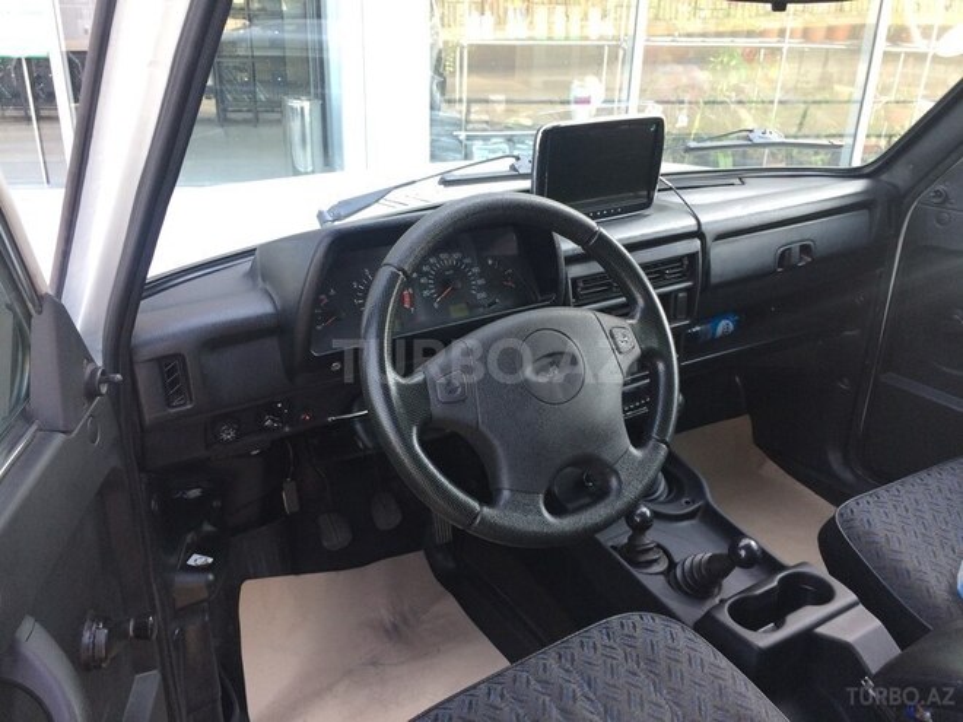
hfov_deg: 61.7
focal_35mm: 29
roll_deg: -2.0
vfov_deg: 48.2
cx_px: 482
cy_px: 361
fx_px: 807
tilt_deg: -25.3
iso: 64
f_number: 2.2
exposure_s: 1/100
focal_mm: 4.15
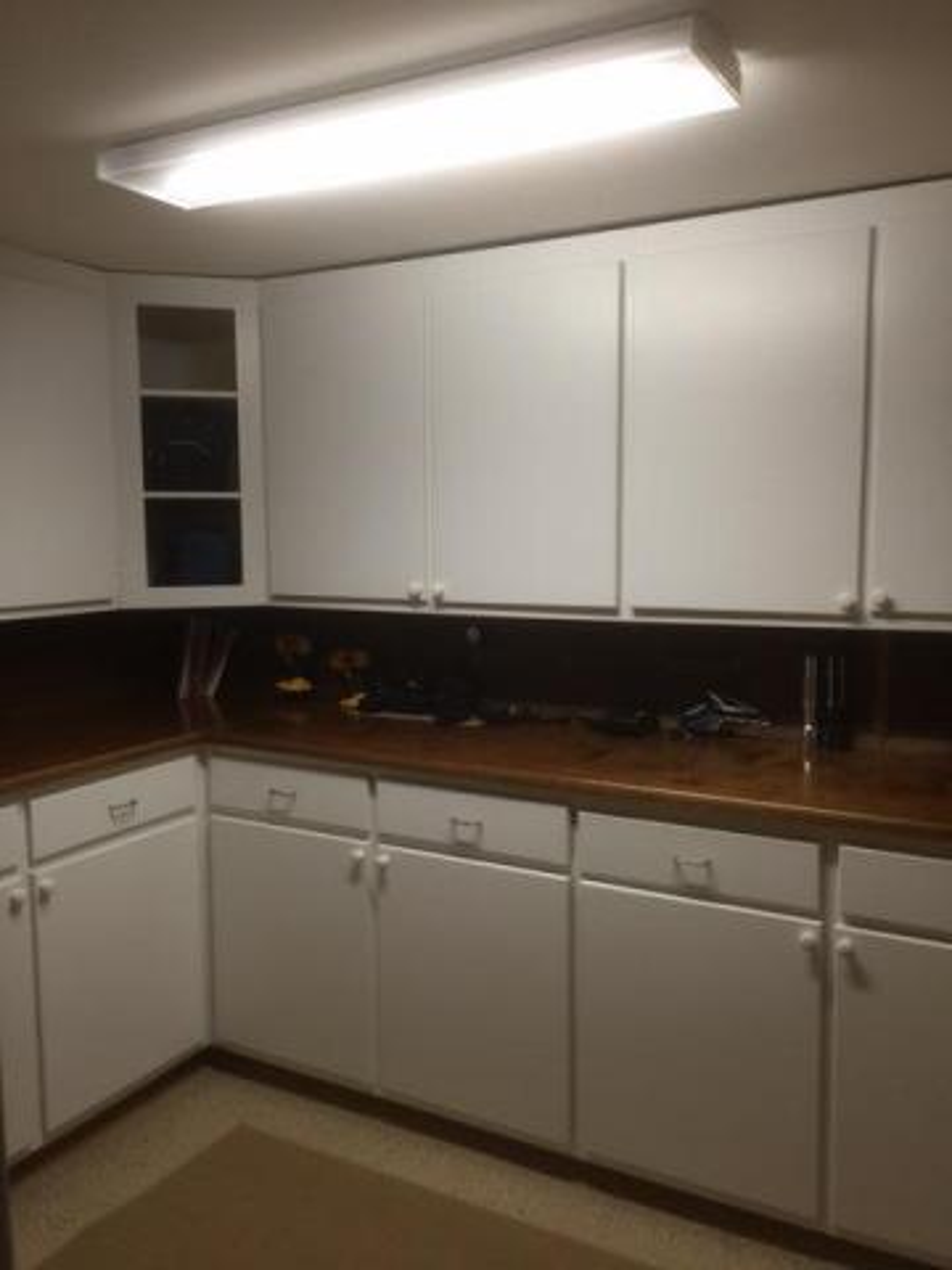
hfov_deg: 48.2
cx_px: 476
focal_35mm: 29
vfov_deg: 61.7
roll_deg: +0.4
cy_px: 635
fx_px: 1063
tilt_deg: -6.2
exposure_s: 1/15
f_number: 2.2
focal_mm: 4.15
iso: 40
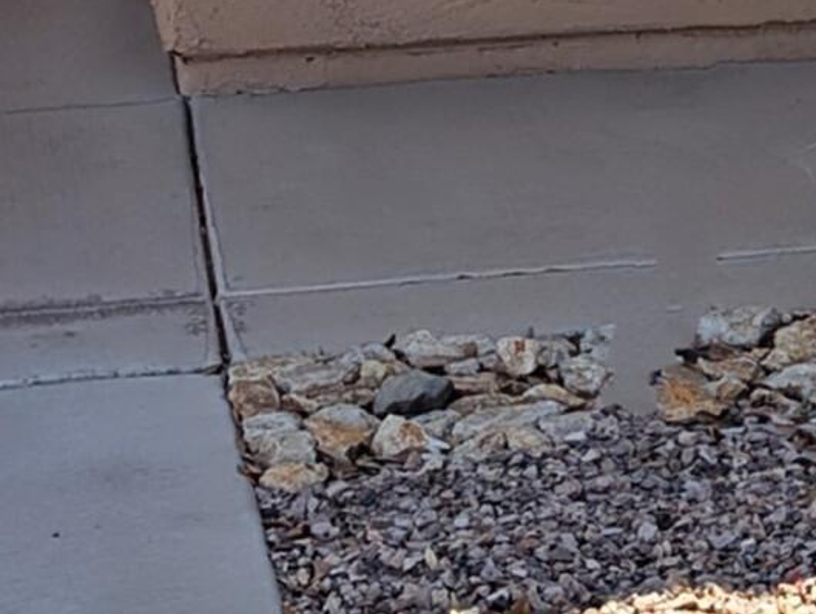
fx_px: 3210
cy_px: -188
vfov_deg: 10.7
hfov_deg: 14.0
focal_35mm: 136
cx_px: 1043
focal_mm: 6.81
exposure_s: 1/1011
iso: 38
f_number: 1.85
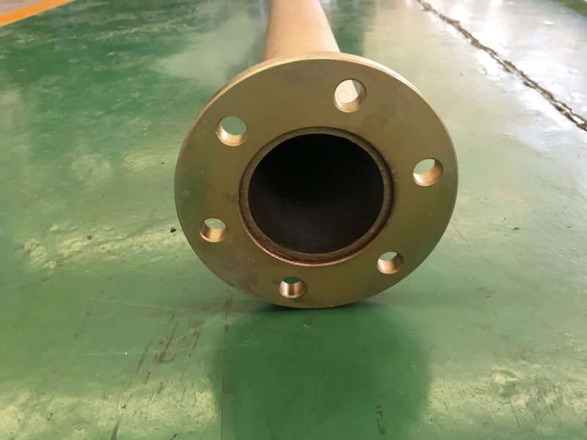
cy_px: 220
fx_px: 492
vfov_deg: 48.2
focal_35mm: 29
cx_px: 294
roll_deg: +2.3
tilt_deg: -30.4
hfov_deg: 61.7
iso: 64
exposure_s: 1/33
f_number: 2.2
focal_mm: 4.15
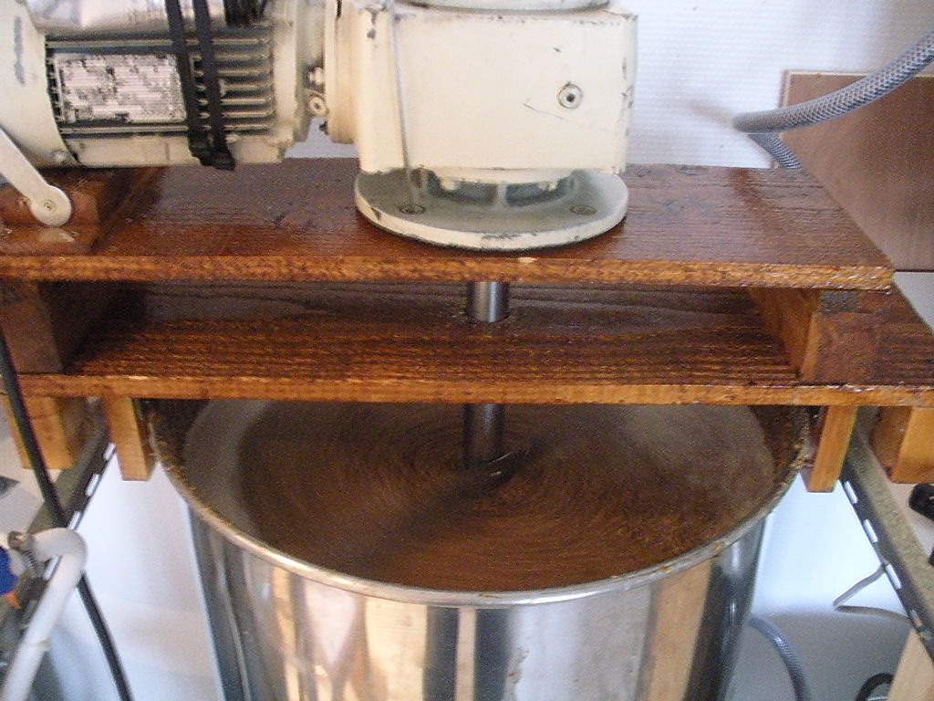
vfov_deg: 39.7
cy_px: 350
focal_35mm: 36
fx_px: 971
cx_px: 467
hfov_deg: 51.4
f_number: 3.5
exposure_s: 1/8
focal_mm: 6.3
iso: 566
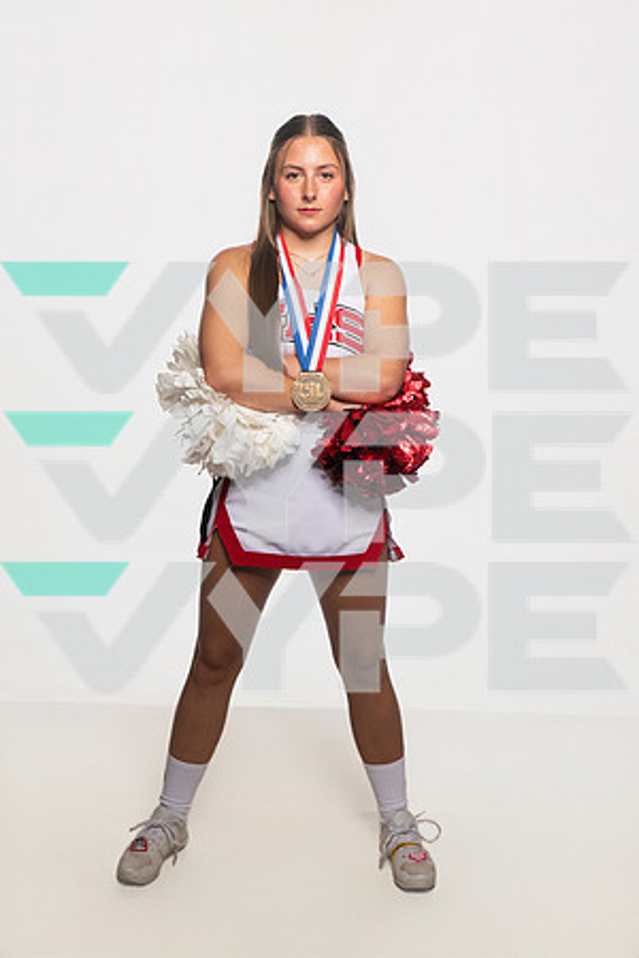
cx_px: 320
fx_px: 1464
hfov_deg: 24.6
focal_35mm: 55
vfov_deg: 36.2
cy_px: 479
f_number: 6.3
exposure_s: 1/200
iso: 500
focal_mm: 55
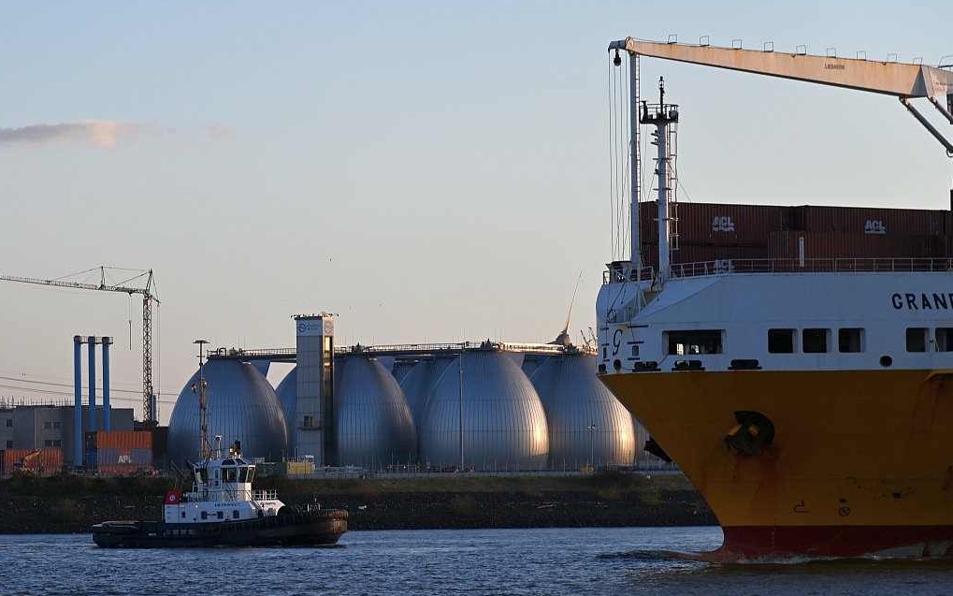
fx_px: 3195
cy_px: 297
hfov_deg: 17.0
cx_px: 475
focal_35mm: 123
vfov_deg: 10.7
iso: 100
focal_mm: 120
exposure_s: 1/320
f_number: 5.6
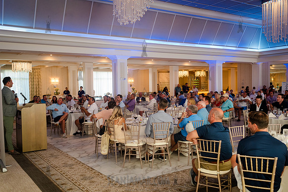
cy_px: 96
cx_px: 144
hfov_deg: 54.4
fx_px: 280
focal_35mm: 35
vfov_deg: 37.9
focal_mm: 35
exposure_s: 1/200
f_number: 4
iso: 1600
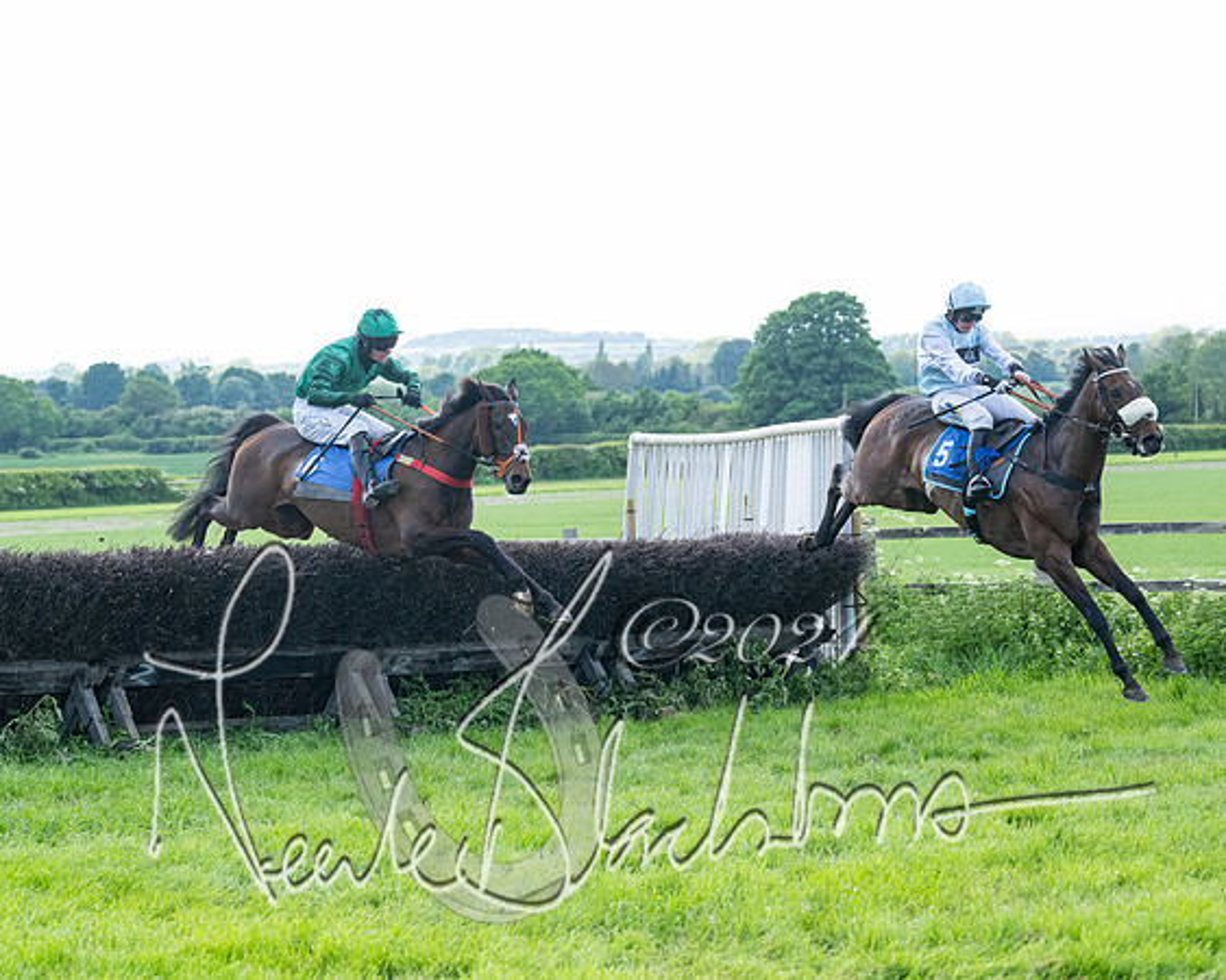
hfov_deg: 20.8
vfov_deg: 16.8
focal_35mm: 92
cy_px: 484
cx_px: 386
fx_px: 3321
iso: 1250
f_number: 4
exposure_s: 1/4000
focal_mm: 70
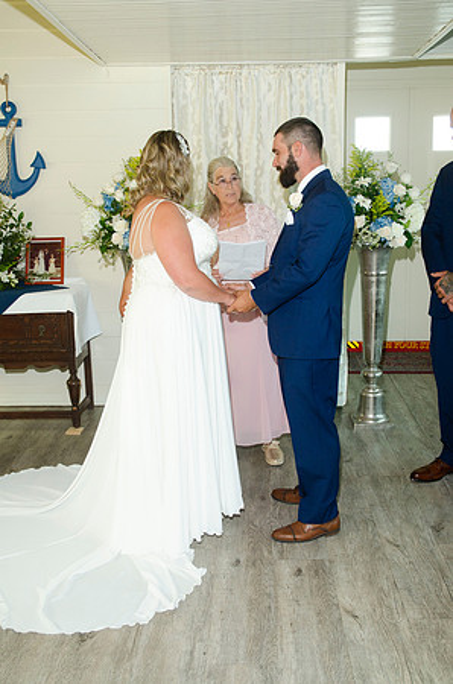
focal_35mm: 40
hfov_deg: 32.9
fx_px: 768
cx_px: 226
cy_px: 342
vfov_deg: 48.0
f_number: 5.6
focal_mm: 27
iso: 400
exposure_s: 1/125
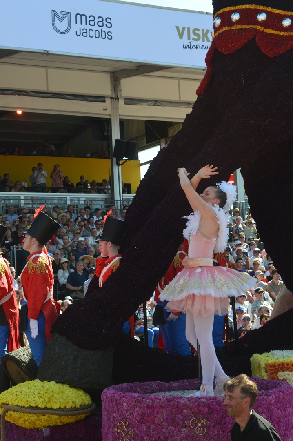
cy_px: 220
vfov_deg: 26.0
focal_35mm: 78
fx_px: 954
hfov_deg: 17.5
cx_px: 146
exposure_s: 1/125
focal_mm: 52
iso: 400
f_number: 9
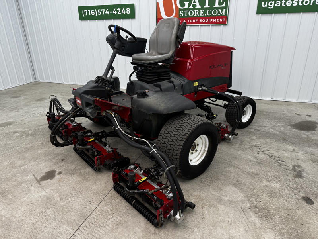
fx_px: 220
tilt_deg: -23.0
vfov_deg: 56.8
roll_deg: +0.9
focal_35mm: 24
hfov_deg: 71.6
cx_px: 159
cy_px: 120
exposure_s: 1/120
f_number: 1.78
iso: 80
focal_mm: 6.76
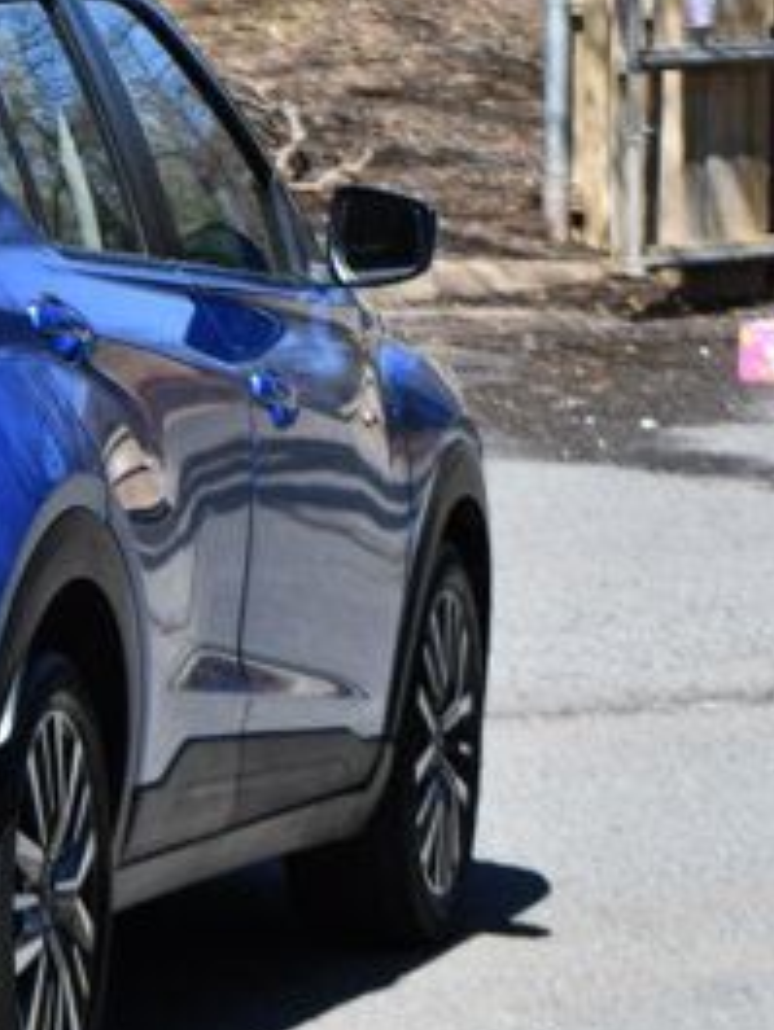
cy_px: 391
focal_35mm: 286
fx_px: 8520
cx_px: -467
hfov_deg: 5.2
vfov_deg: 6.9
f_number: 8
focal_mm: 82
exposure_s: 1/250
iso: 140
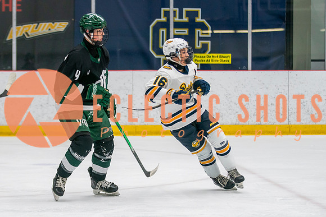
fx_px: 1644
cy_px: 109
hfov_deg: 11.3
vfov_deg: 7.6
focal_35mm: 182
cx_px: 111
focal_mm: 102
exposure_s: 1/640
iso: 1250
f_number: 2.8
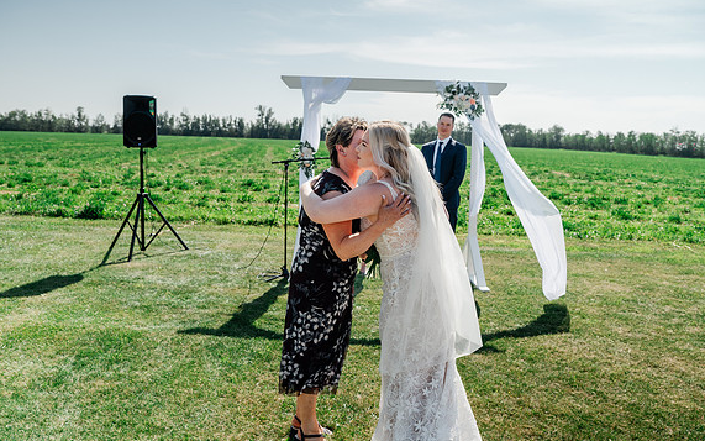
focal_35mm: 29
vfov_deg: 43.1
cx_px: 352
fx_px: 557
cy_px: 232
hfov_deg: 64.6
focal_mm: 28
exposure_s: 1/250
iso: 400
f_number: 4
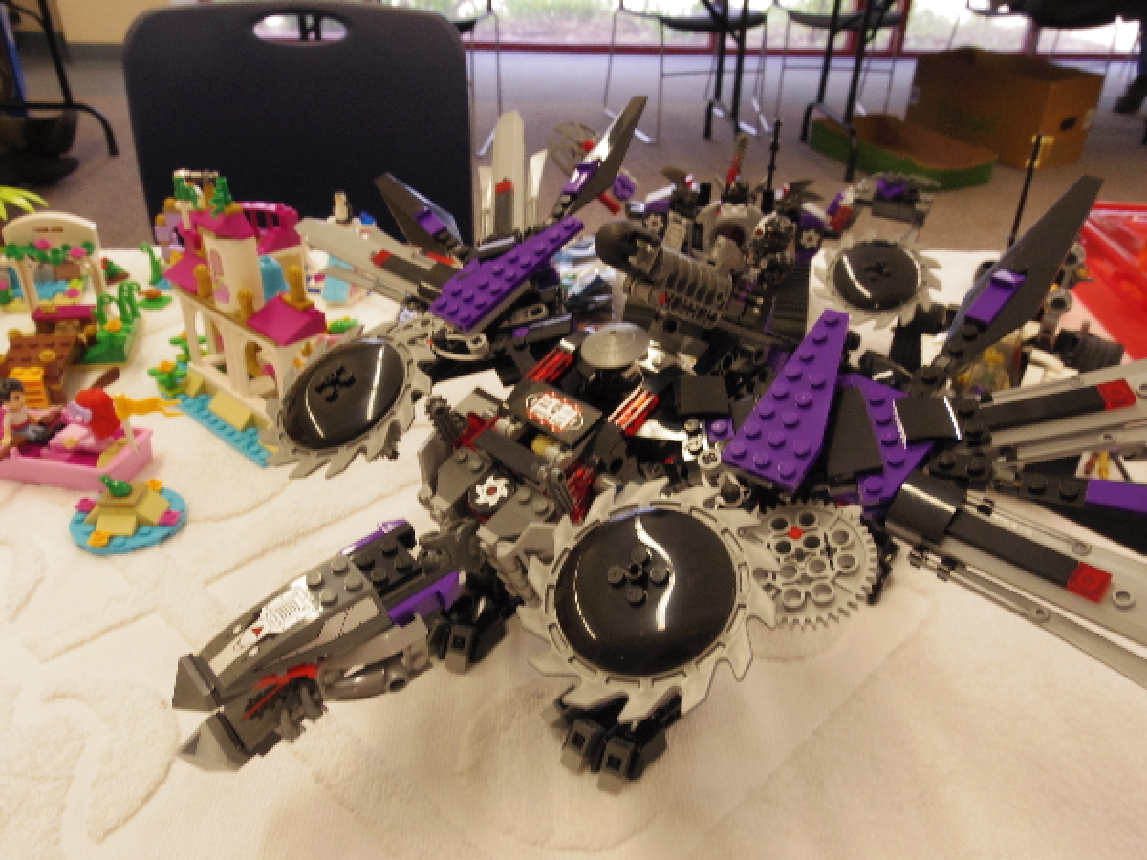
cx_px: 574
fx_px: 961
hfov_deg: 61.7
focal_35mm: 29
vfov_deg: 48.2
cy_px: 430
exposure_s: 1/50
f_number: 4.5
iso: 400
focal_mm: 5.2
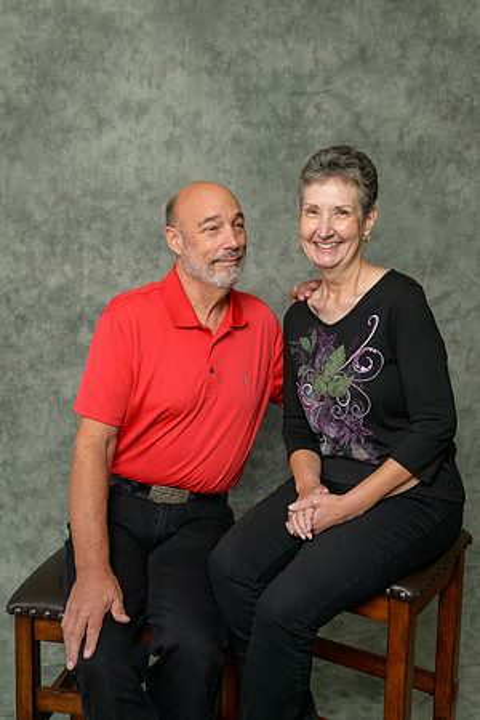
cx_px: 240
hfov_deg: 35.1
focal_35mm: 38
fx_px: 760
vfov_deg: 50.7
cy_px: 360
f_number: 10
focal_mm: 38
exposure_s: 1/125
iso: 400
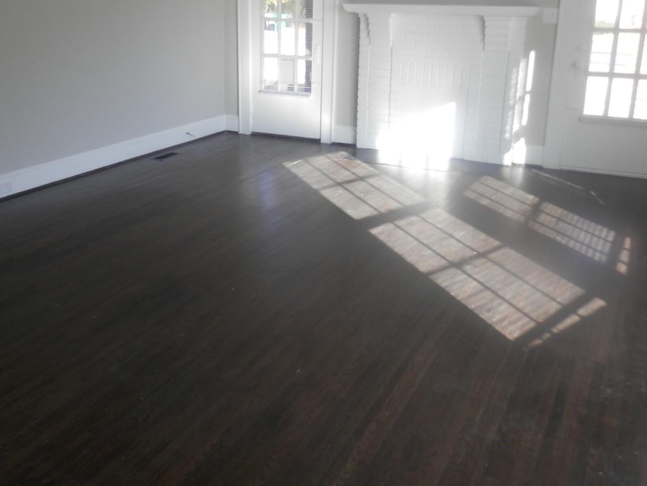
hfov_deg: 48.9
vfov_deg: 37.6
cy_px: 202
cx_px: 283
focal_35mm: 38
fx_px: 710
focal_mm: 4.5
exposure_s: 1/80
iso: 80
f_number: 3
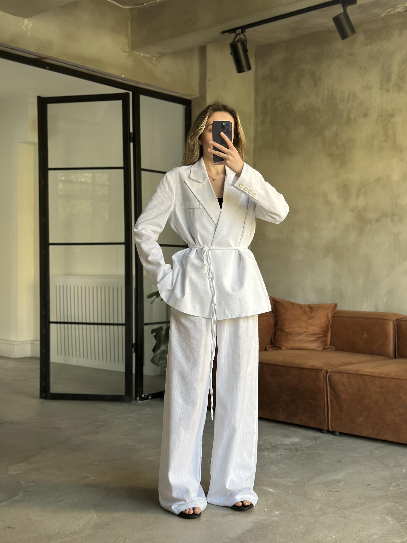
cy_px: 272
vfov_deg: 39.7
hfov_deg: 30.3
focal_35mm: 48
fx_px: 752
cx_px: 204
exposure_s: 1/64
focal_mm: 6.86
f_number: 1.78
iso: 125
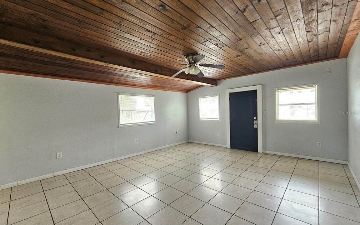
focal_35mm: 14
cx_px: 178
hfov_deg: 105.3
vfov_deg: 78.6
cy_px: 112
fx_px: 137
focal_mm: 2.2
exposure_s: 1/40
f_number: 2.2
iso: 400
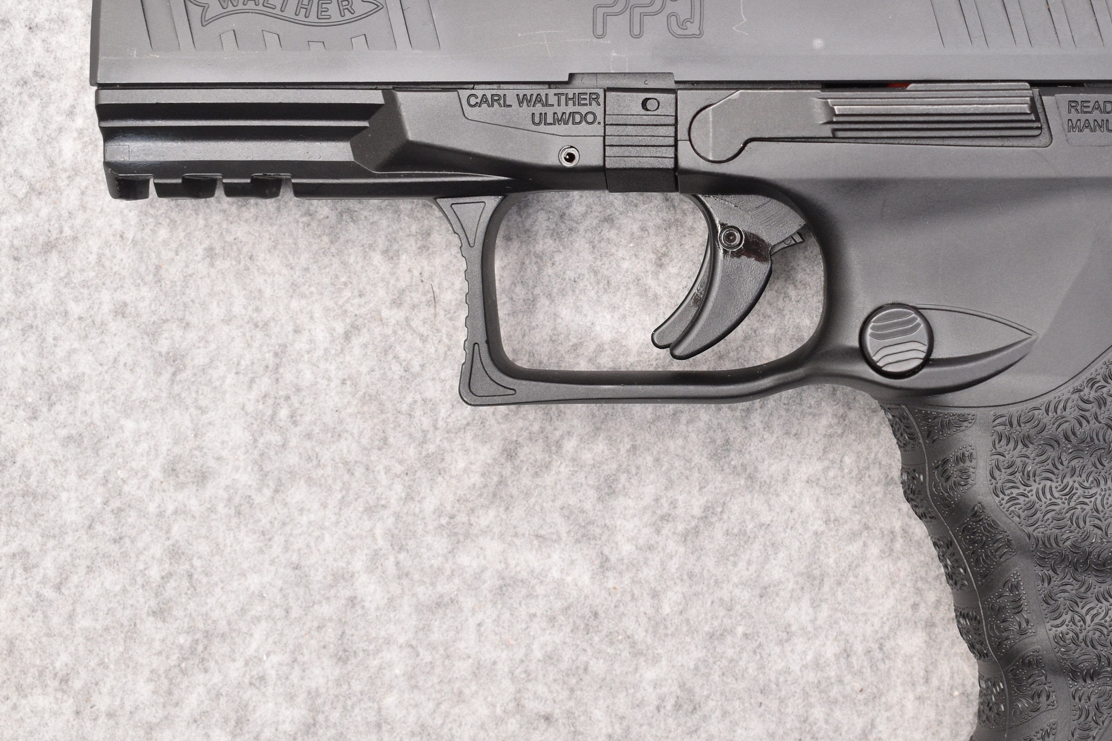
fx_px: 2343
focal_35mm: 76
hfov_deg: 26.5
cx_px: 751
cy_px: 279
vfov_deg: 17.9
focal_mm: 29
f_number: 5.6
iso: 400
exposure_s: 1/100
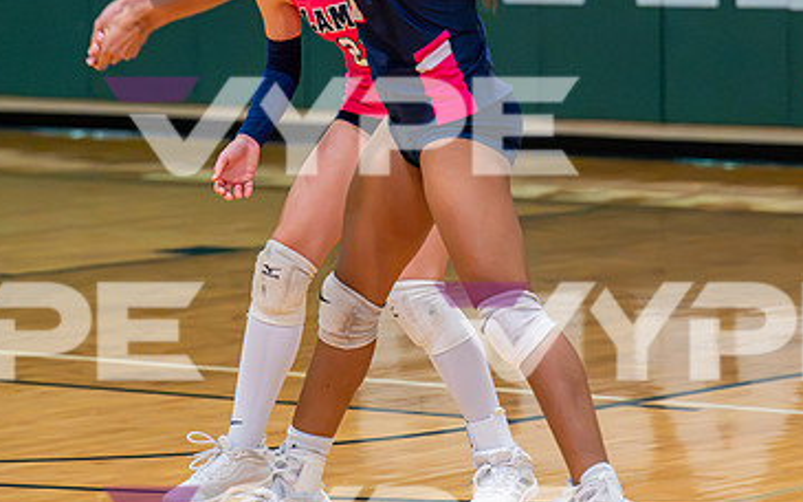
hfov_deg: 8.6
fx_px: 5317
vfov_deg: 5.4
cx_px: 269
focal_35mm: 243
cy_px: 64
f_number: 2.8
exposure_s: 1/800
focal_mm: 103
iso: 6400
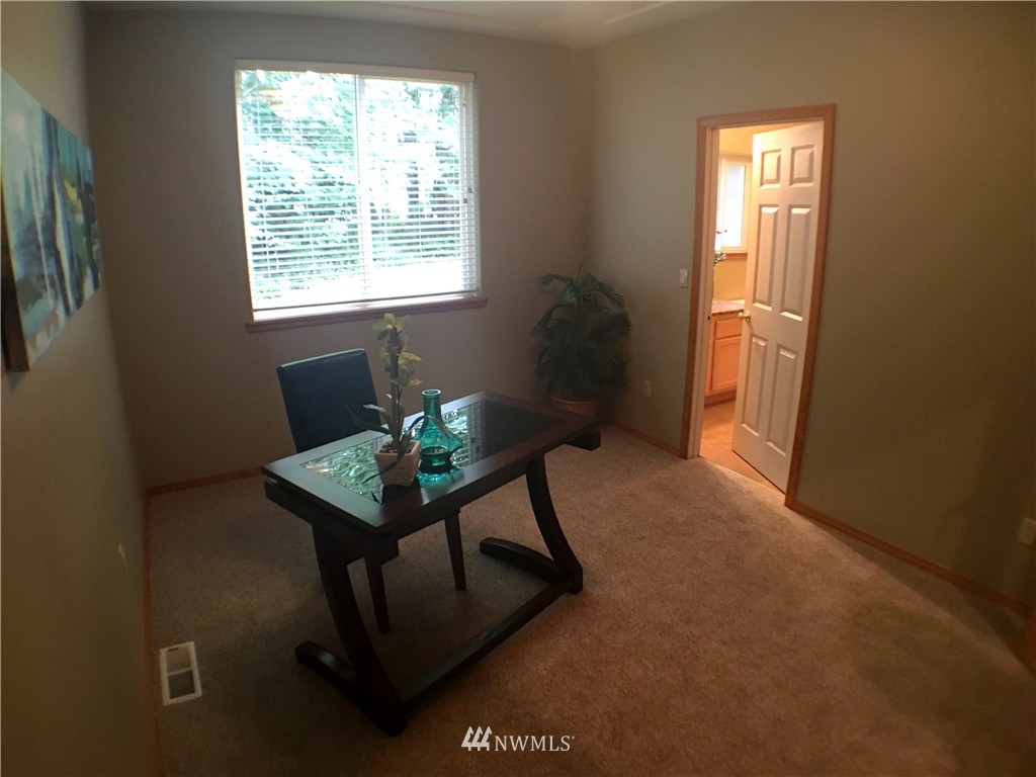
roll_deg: +0.1
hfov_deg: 61.7
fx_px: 868
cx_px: 518
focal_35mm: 29
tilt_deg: -15.0
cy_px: 388
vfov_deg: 48.2
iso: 80
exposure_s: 1/10
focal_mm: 4.15
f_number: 2.2
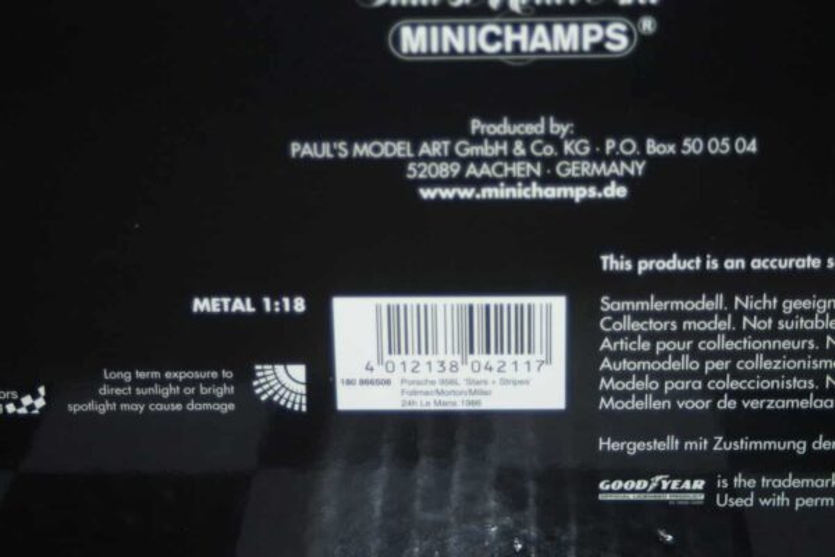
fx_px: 2087
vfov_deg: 15.2
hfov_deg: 22.6
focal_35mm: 90
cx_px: 418
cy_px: 278
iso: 200
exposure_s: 1/60
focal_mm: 60
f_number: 5.6
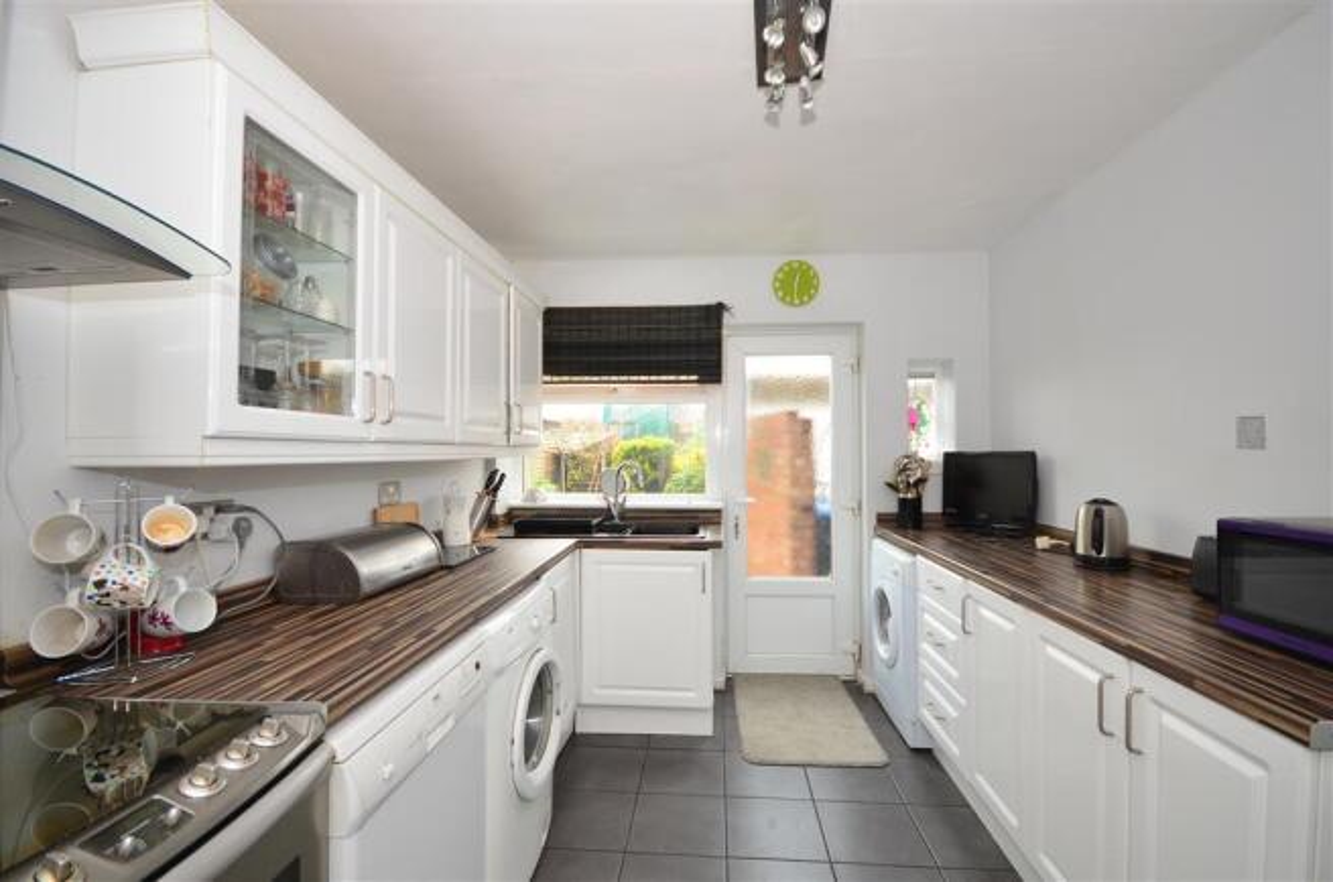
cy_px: 441
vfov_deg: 77.0
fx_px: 554
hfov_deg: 100.5
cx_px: 666
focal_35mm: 15
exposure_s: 1/30
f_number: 5
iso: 200
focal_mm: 10
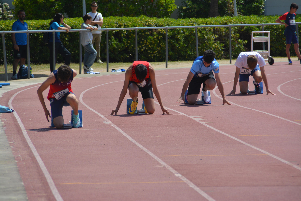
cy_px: 100
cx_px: 151
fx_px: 2517
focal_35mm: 301
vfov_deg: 4.6
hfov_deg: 6.8
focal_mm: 200
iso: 400
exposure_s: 1/1600
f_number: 6.3
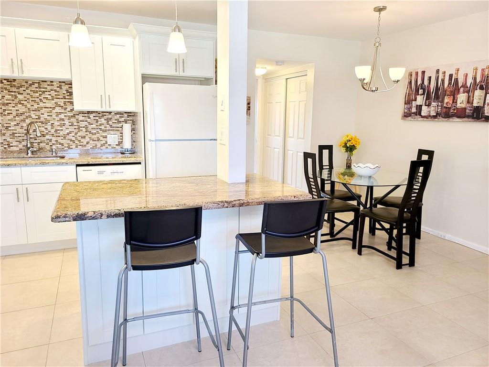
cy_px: 184
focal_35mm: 26
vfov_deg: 53.1
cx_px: 244
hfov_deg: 67.3
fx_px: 367
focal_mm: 5.4
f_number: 1.8
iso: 125
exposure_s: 1/60.2
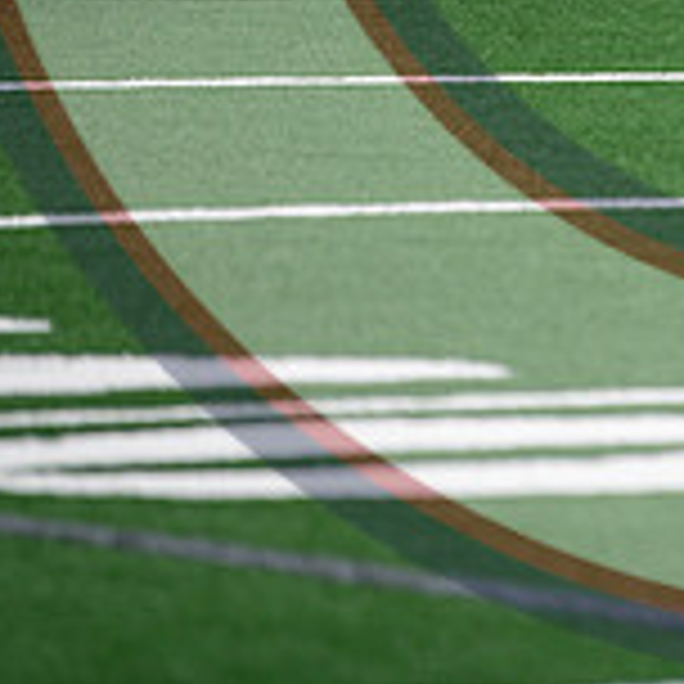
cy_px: -173
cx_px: 886
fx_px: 14464
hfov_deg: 2.7
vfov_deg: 2.7
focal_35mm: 647
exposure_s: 1/1000
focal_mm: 200
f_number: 2.8
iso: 220
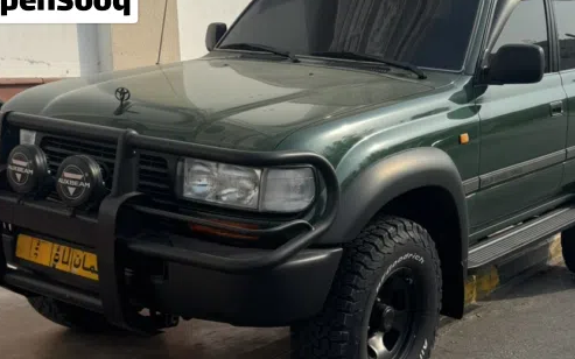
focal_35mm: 33
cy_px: 191
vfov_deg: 38.3
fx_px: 517
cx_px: 314
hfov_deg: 58.1
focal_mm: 6.76
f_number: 1.78
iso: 80
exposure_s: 1/6410
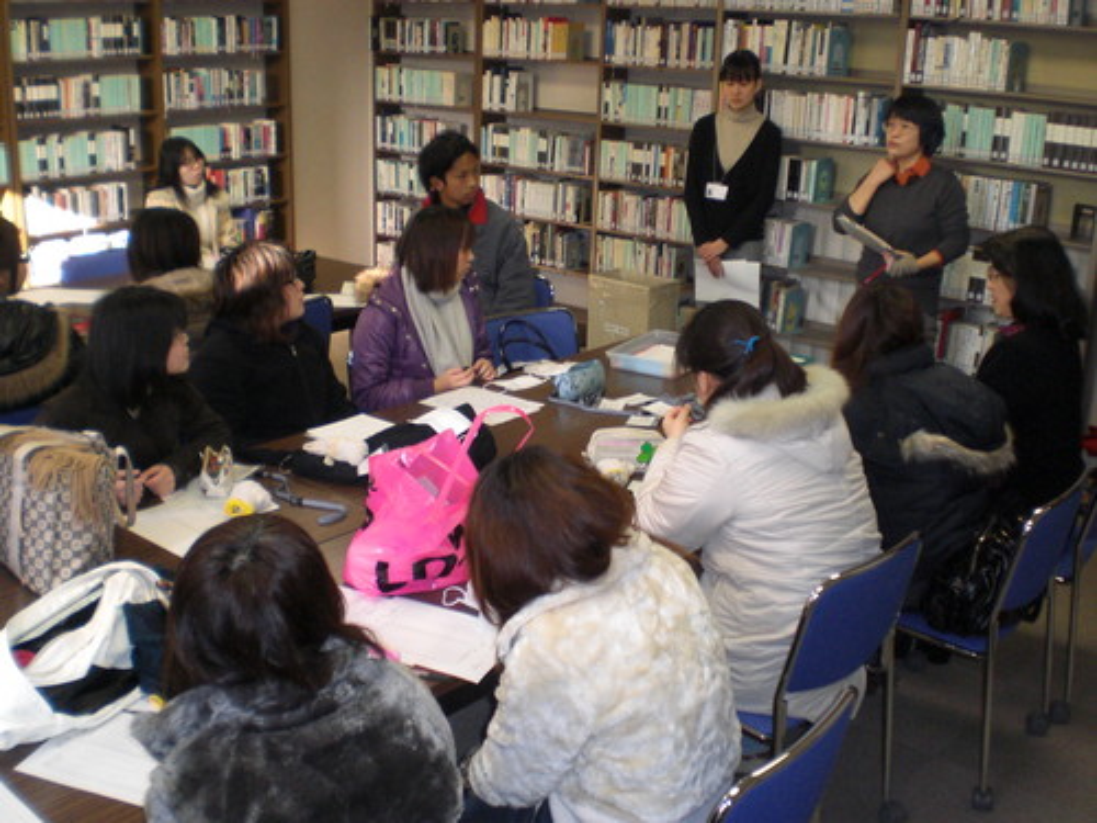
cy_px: 412
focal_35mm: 38
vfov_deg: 37.7
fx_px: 1204
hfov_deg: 49.0
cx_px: 548
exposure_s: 1/60
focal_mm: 6.3
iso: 200
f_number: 3.1
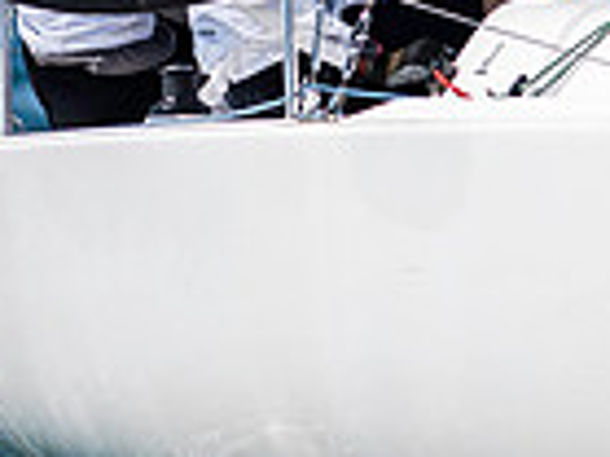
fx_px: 36217
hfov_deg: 1.0
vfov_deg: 0.7
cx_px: 211
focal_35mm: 2057
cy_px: -122
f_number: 5
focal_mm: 300
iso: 200
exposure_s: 1/4000
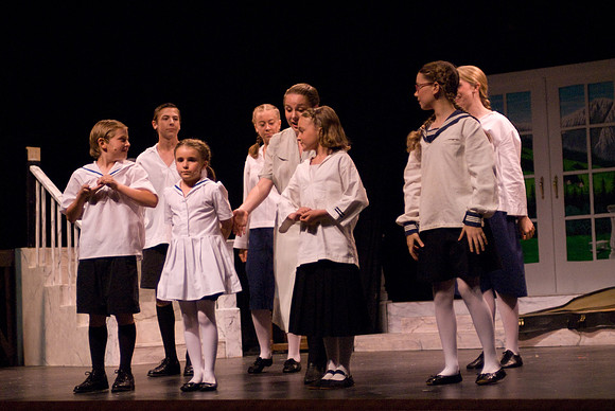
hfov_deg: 27.0
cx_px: 308
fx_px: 1283
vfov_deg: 18.2
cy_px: 206
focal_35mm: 75
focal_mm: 50
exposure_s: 1/320
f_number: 2.8
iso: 1600
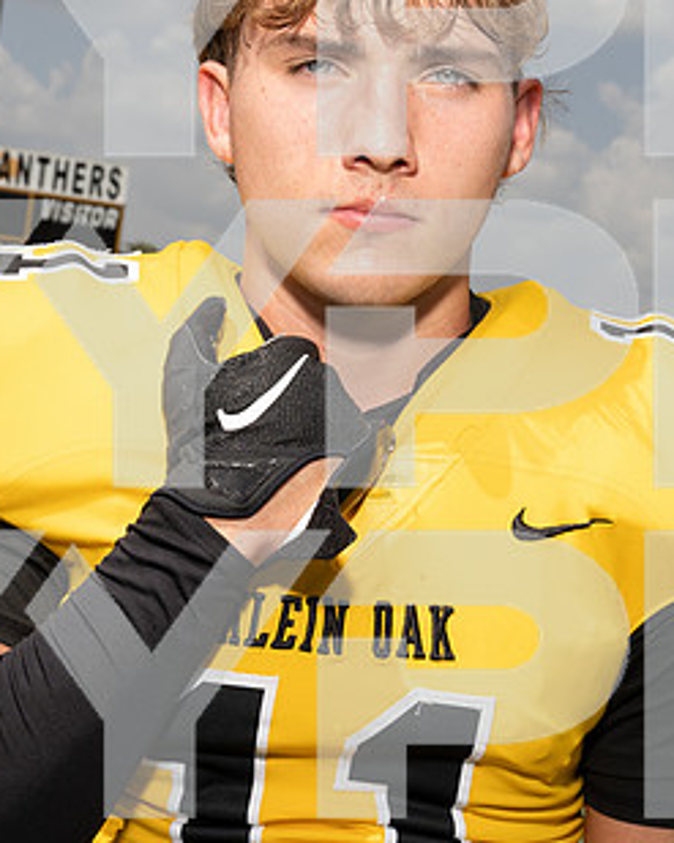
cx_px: 273
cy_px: 345
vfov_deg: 25.7
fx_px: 1846
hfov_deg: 20.7
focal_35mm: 74
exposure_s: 1/250
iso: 160
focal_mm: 42
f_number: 11
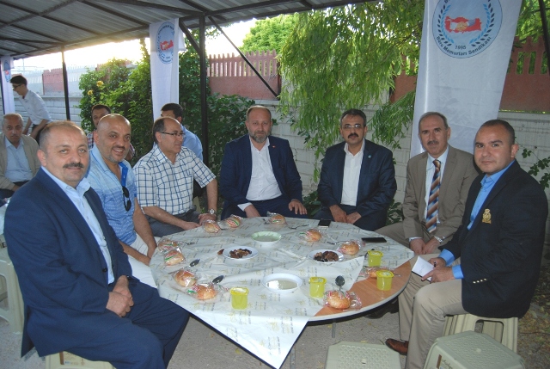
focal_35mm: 27
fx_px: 413
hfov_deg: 67.3
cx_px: 275
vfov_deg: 48.1
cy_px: 184
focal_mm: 18
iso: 400
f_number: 4
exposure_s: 1/60
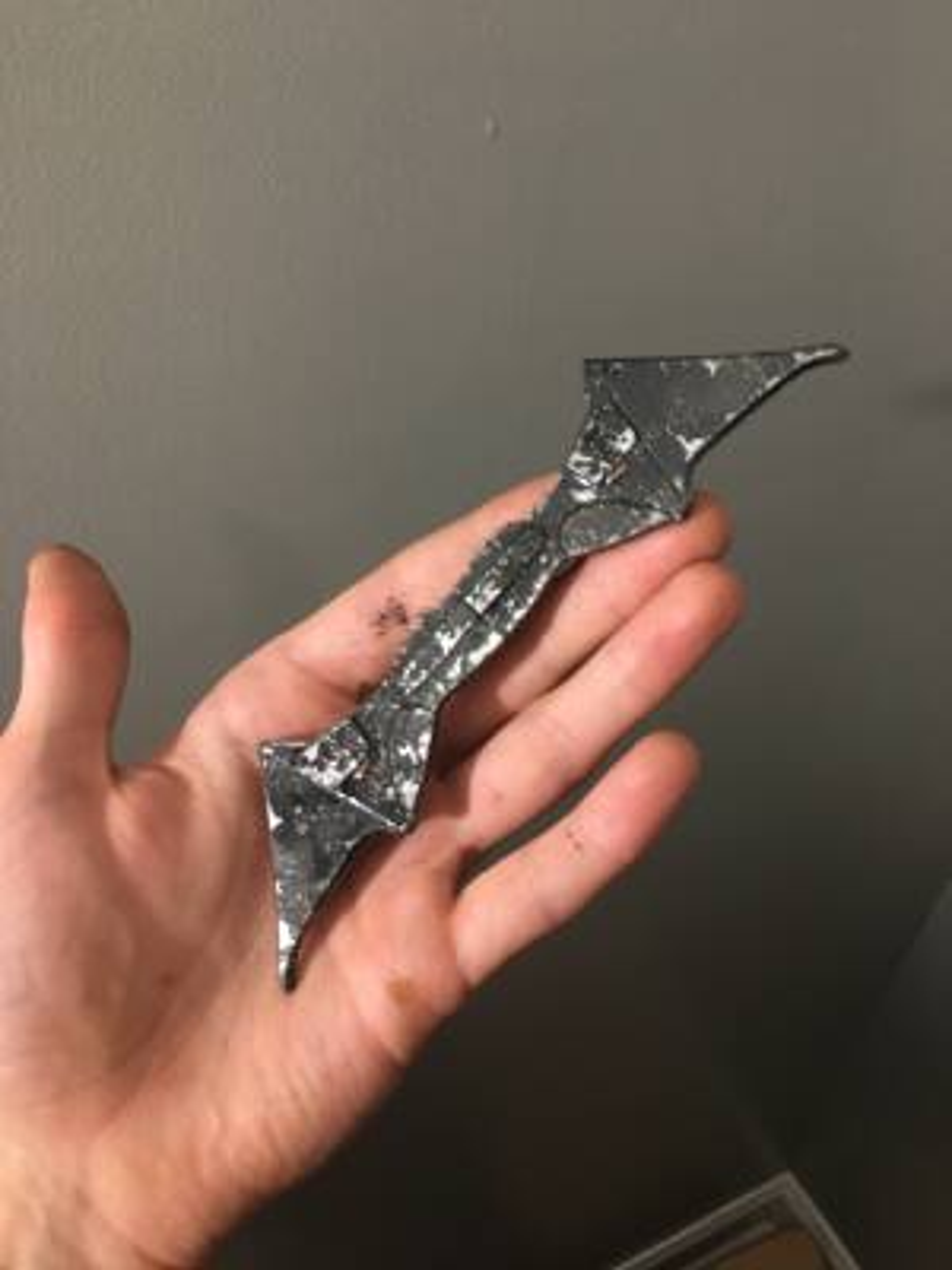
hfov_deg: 48.2
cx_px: 476
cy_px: 635
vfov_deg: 61.7
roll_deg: -5.4
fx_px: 1063
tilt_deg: -40.0
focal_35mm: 29
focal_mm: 4.15
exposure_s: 1/17
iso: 200
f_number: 2.2
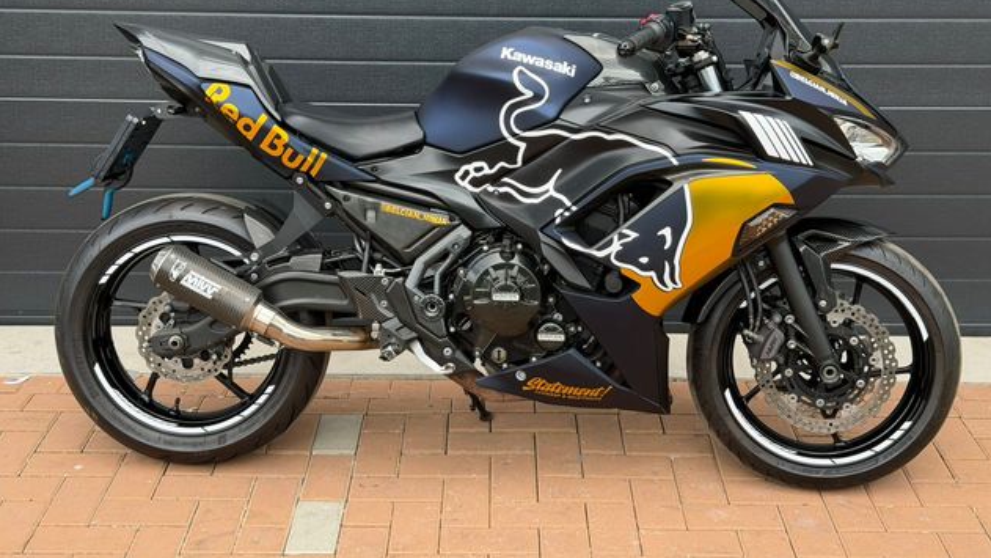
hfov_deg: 39.2
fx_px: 1393
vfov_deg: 22.6
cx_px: 501
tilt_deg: -17.8
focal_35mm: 53
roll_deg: +0.0
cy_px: 244
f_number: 1.78
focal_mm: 6.76
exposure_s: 1/1100
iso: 80
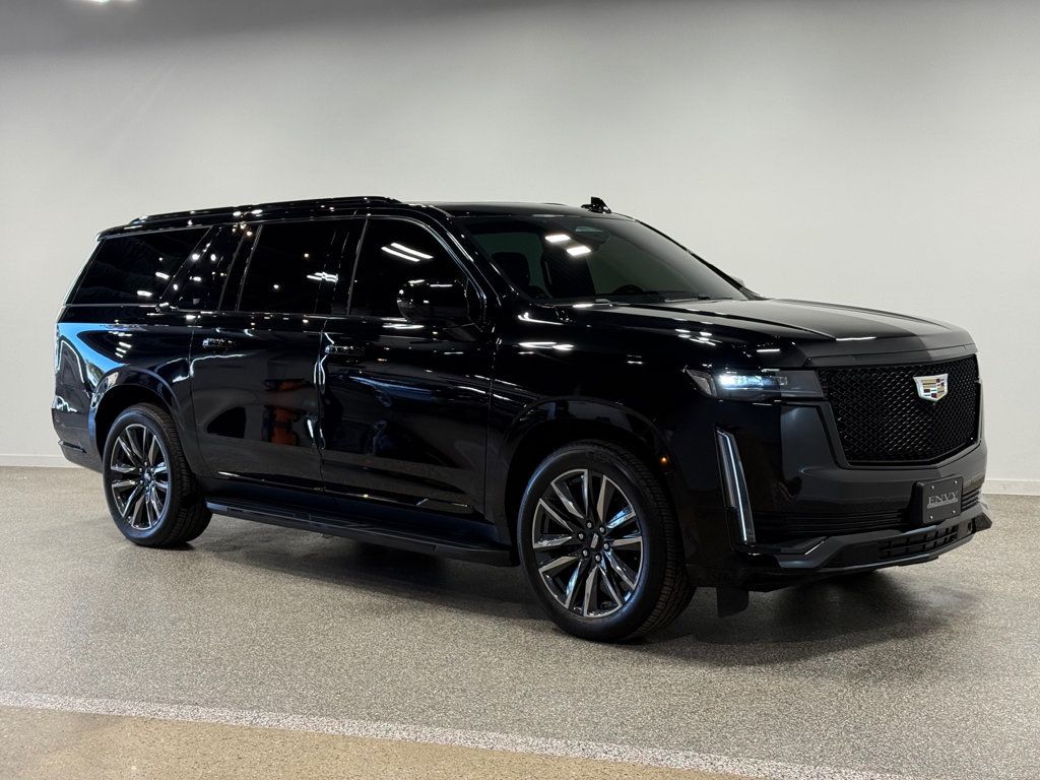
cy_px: 390
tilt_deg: -3.4
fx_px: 1442
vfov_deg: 30.3
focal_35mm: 48
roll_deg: +0.8
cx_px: 520
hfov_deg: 39.7
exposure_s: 1/254
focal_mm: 6.76
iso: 80
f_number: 1.78
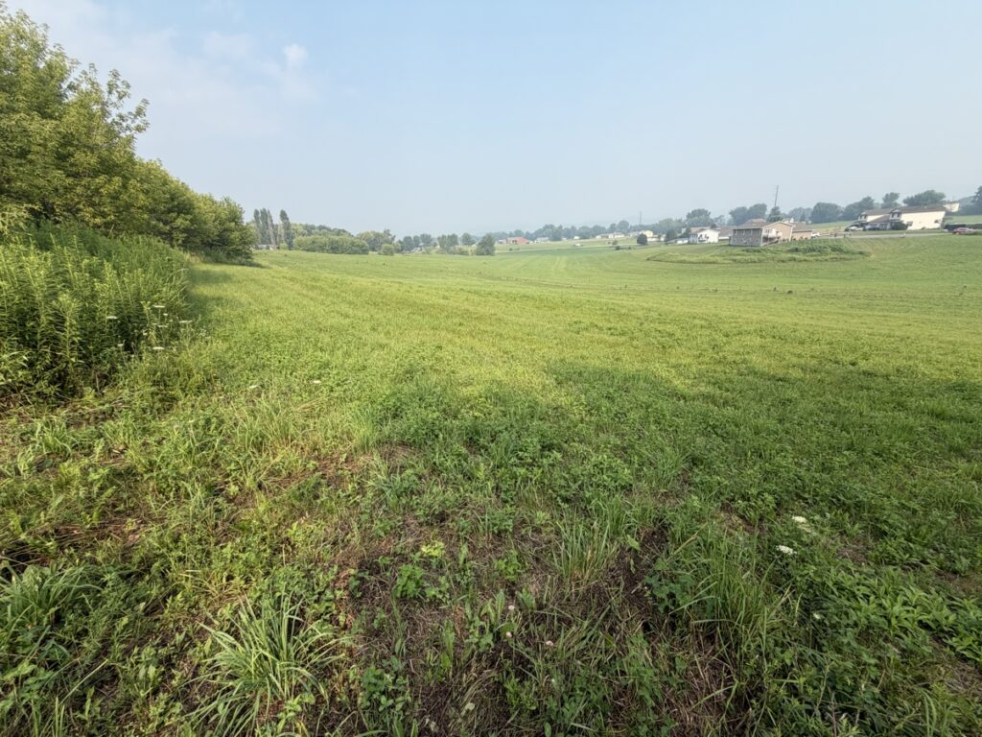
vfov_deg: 85.7
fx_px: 397
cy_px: 368
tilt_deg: -19.0
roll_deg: +4.1
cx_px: 491
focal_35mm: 14
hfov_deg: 102.1
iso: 32
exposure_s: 1/770
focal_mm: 2.22
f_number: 2.2
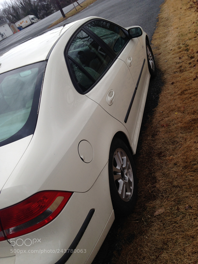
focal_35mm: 33
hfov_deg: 42.9
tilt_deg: -28.7
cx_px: 99
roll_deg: +29.1
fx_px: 252
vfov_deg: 55.4
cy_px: 132
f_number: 2.4
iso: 50
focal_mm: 4.12
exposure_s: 1/252
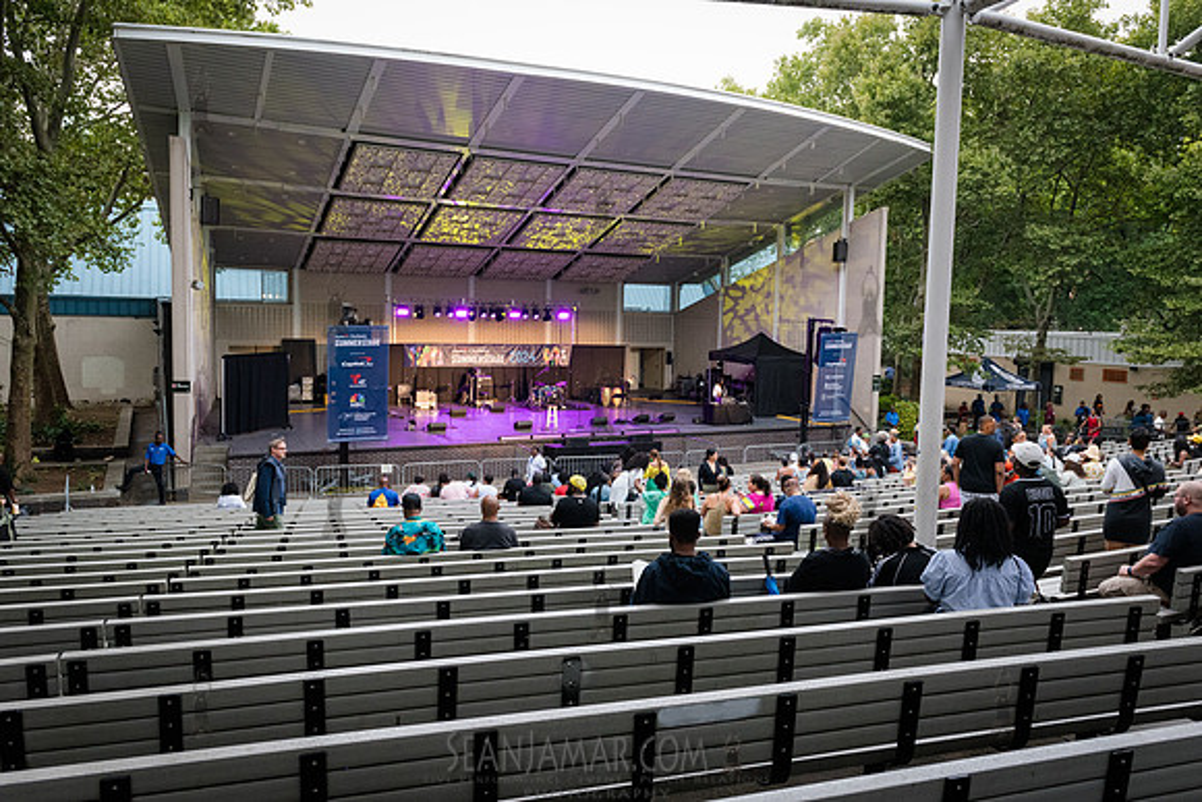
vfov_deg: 48.2
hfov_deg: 67.6
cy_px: 381
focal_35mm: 27
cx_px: 632
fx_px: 896
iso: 3200
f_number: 4
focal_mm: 24
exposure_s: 1/250
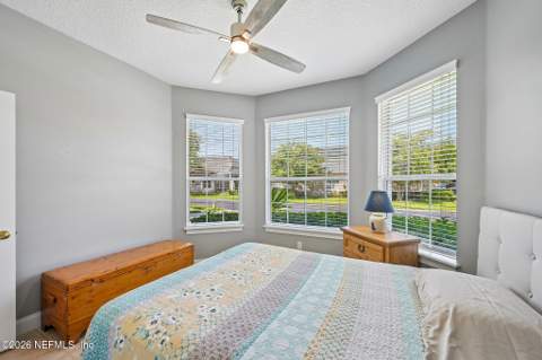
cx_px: 271
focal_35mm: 14
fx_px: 211
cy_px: 180
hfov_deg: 104.3
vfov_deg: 81.1
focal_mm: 14
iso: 160
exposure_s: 1/15
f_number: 8
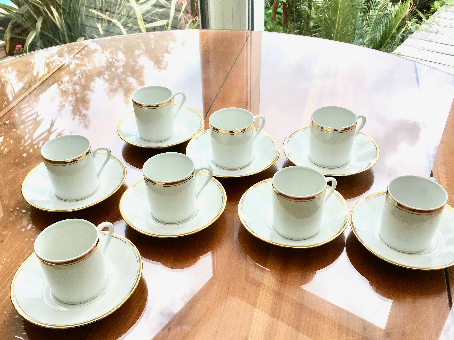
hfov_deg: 51.4
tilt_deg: -39.1
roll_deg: +2.9
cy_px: 187
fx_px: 472
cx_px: 227
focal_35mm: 36
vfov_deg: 39.6
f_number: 2.2
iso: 25
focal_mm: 4.15
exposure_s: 1/416
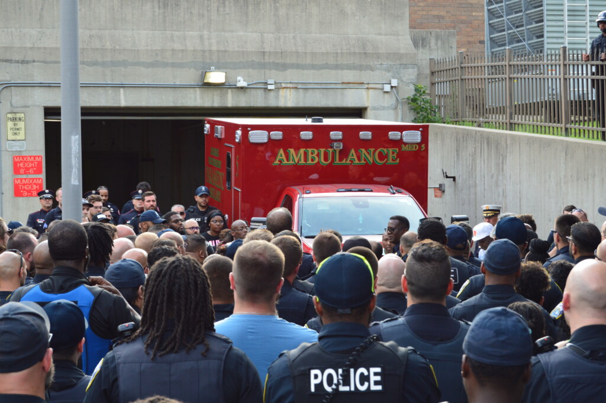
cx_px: 303
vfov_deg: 16.5
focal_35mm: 82
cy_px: 202
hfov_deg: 24.6
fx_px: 1388
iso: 400
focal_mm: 55
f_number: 8
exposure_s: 1/80
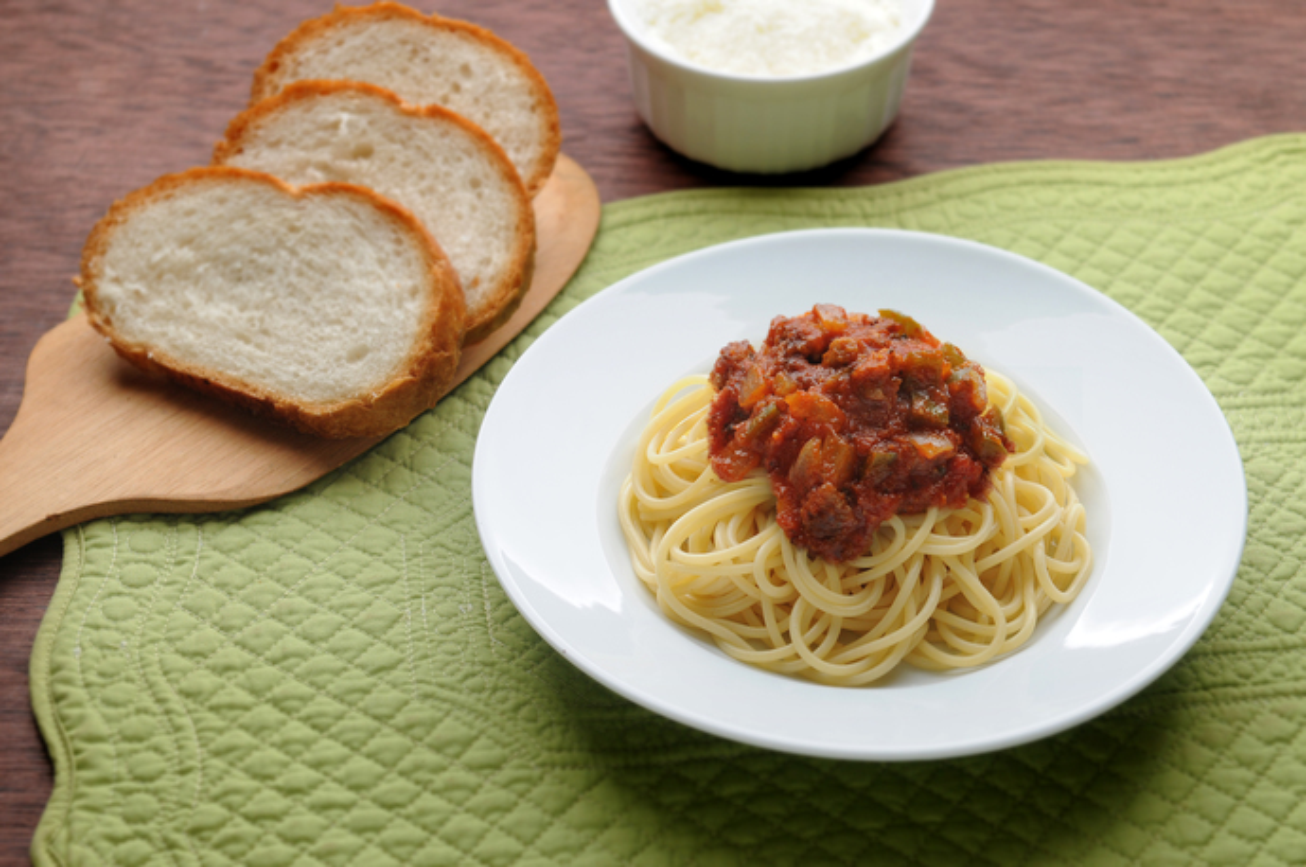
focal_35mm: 75
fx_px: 2717
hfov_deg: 27.0
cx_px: 653
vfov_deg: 18.1
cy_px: 434
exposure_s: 1/60
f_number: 5.6
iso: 250
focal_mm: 50
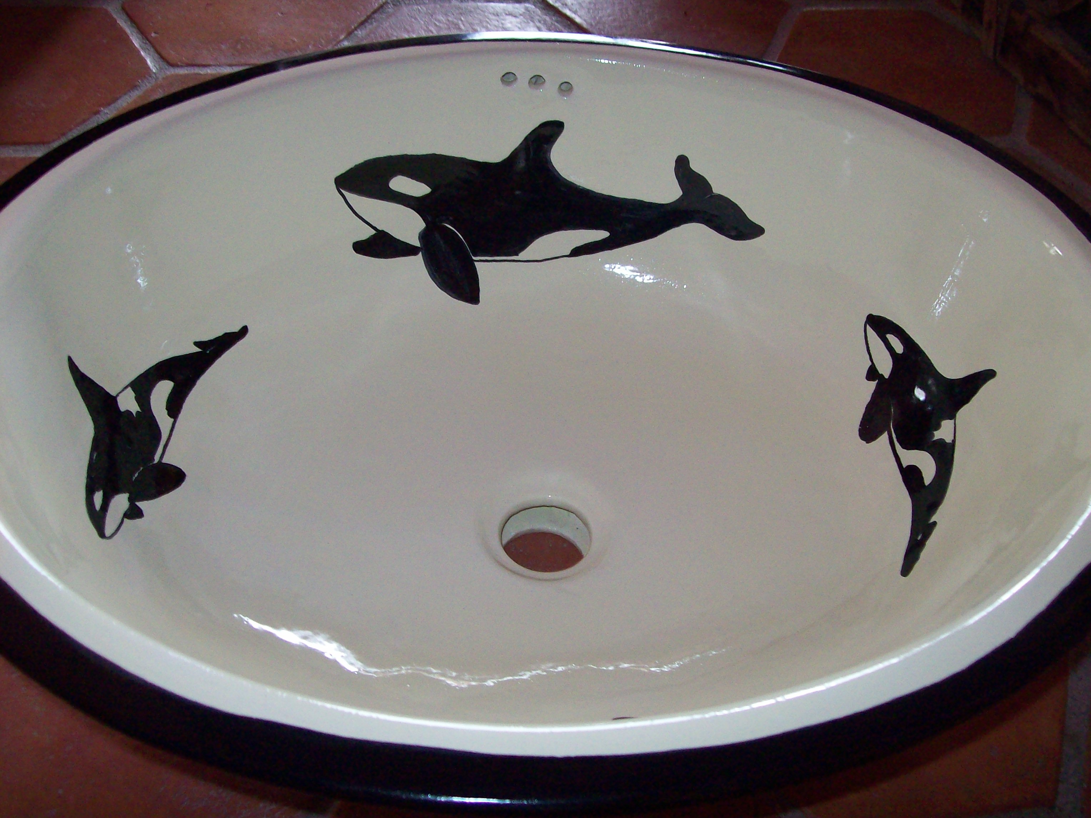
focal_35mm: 36
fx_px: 1135
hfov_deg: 51.4
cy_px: 409
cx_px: 546
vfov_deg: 39.7
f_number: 2.7
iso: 200
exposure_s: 1/64
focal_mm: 6
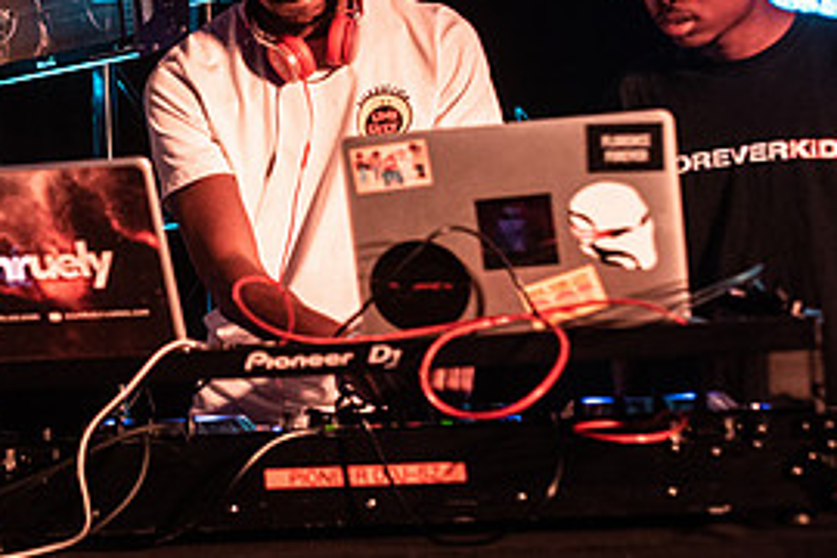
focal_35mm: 103
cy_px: 181
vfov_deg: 13.3
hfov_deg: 19.5
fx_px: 2395
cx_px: 87
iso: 1600
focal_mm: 48
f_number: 3.5
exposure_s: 1/250
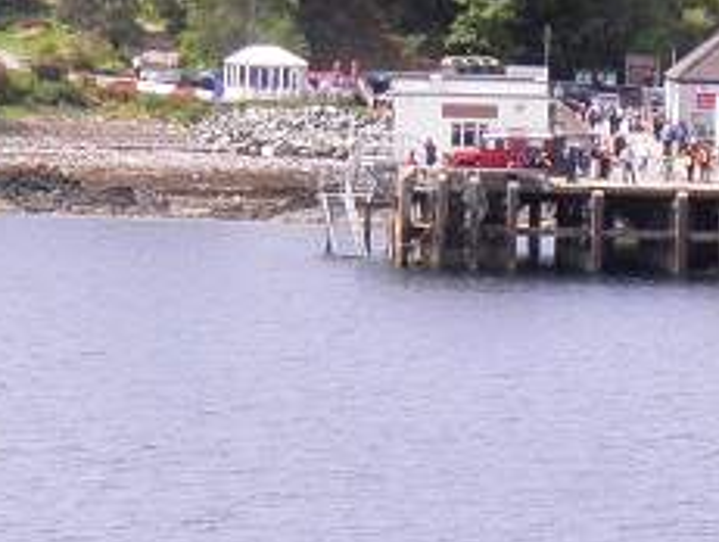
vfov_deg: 4.6
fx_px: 6719
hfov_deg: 6.1
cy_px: 268
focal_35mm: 323
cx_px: 405
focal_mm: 13.2
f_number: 5.5
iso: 50
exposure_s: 1/160
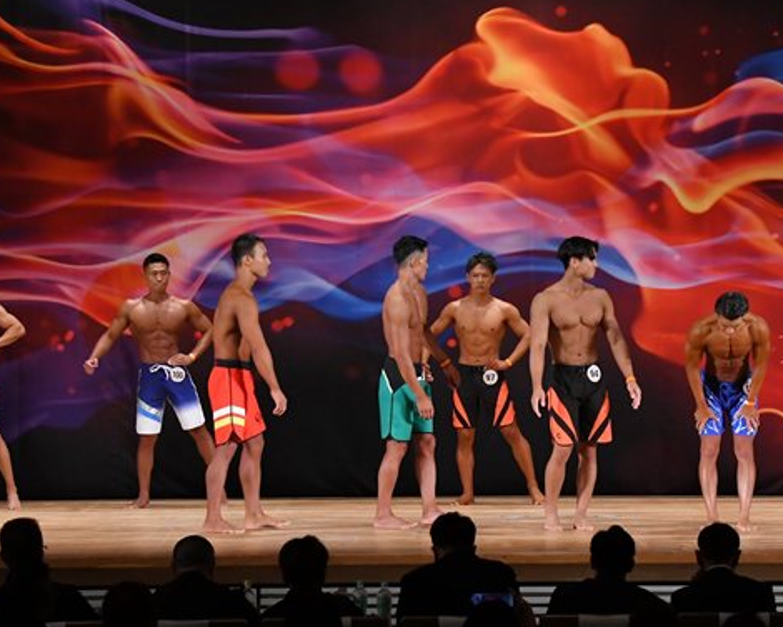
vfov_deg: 10.7
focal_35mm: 144
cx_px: 544
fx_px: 3337
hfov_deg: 13.4
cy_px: 305
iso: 3200
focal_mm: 62
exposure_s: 1/400
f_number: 5.6
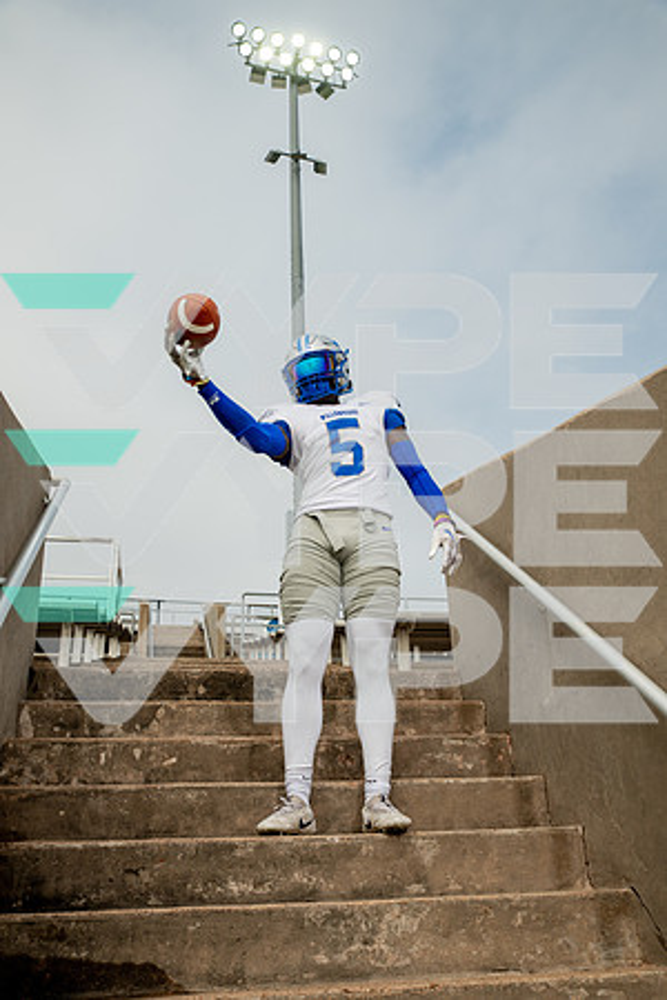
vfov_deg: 55.8
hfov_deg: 38.9
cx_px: 334
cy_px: 500
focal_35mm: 34
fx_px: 945
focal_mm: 34
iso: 125
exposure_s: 1/400
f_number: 7.1
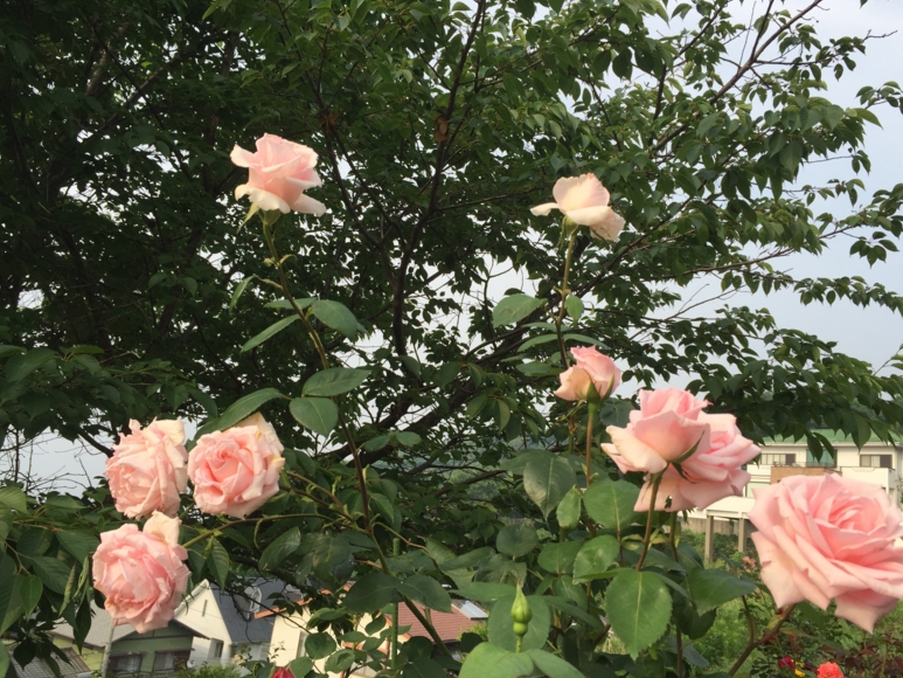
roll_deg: -9.9
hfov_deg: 60.0
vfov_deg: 46.8
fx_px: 783
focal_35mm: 30
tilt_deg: +12.3
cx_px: 457
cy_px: 333
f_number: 2.2
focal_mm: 4.15
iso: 32
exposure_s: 1/879
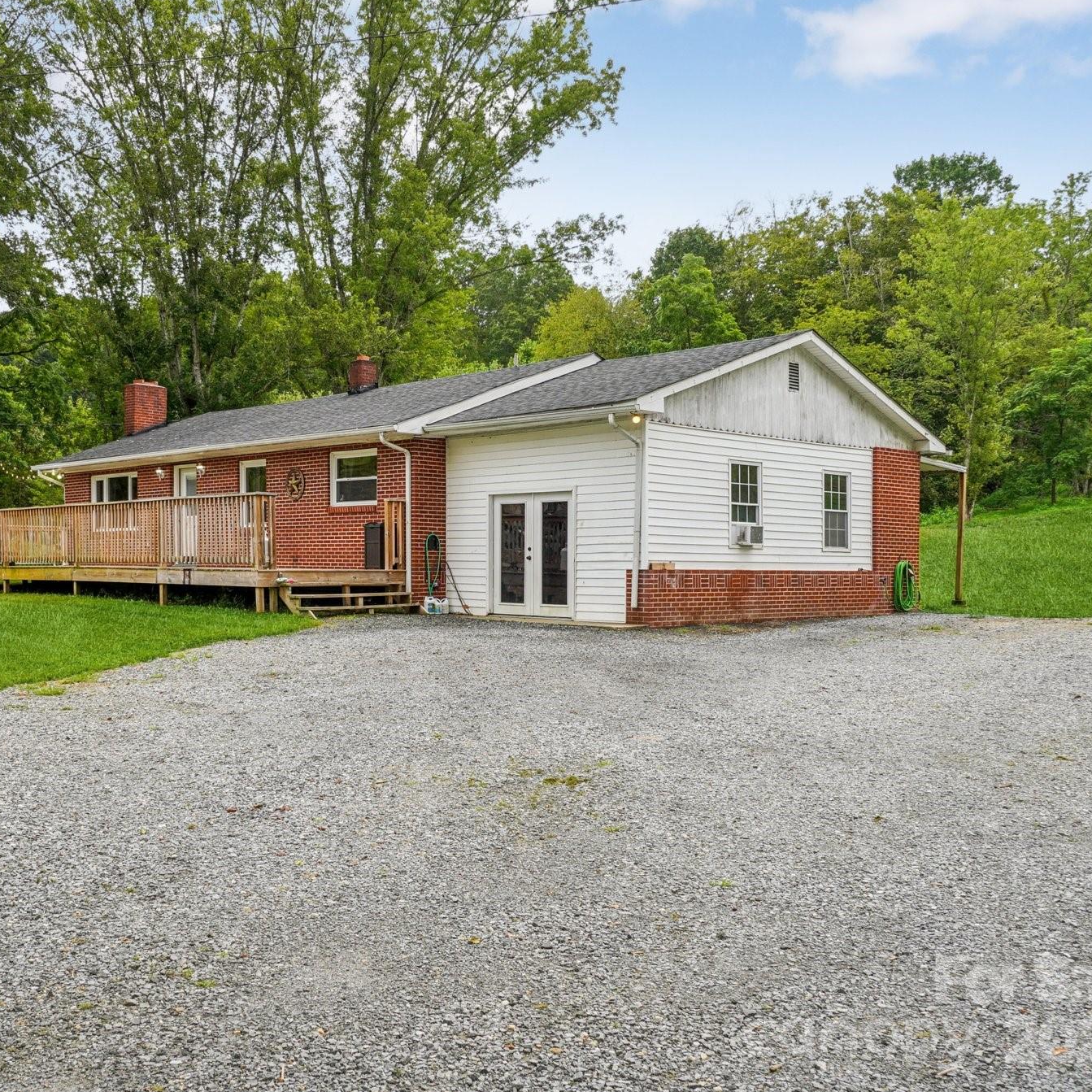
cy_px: 553
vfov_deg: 47.2
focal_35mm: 35
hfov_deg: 46.5
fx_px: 1249
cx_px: 371
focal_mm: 18
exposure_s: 1/80
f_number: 8
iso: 100
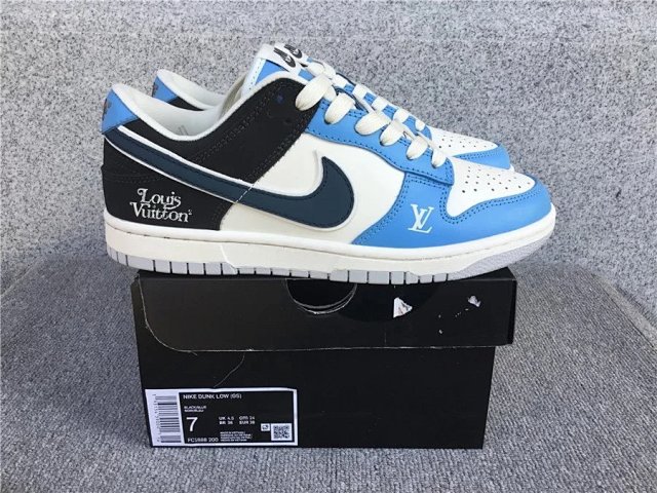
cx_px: 328
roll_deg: -1.2
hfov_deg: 58.4
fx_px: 588
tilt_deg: -18.8
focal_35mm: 31
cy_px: 246
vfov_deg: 45.4
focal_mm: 3.3
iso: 25
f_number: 2.4
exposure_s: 1/231
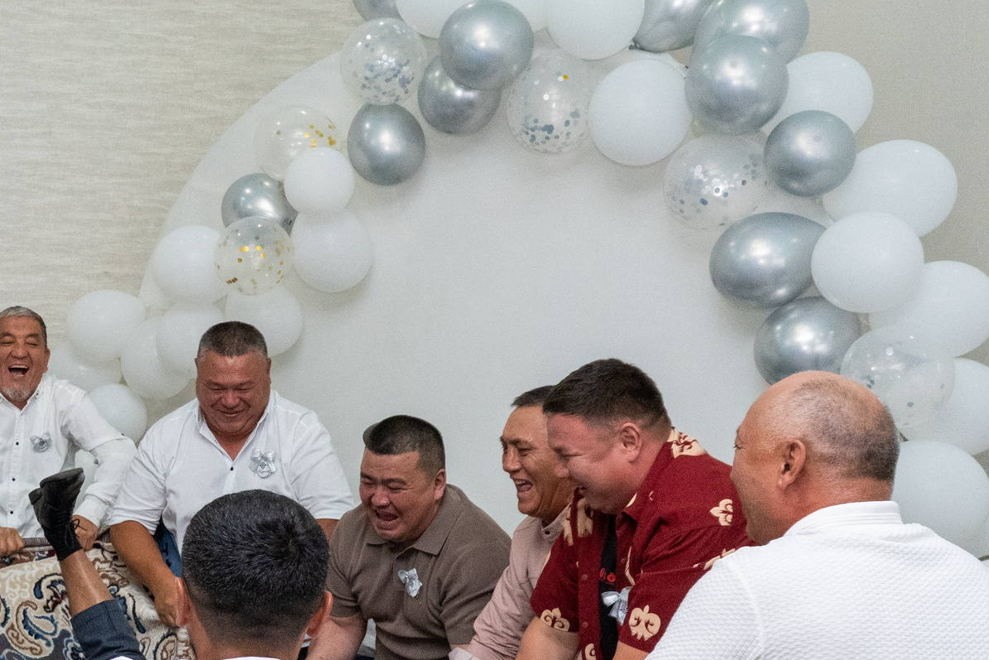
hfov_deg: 31.4
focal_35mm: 60
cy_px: 453
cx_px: 46
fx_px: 1648
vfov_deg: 22.5
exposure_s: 1/160
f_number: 9
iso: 10000
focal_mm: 28
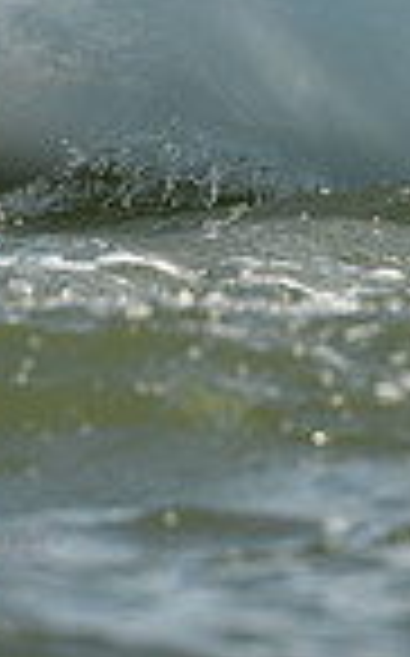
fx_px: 29002
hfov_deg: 0.8
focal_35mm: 1619
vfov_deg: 1.3
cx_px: 302
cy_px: -160
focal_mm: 400
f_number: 5.6
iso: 250
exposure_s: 1/1250
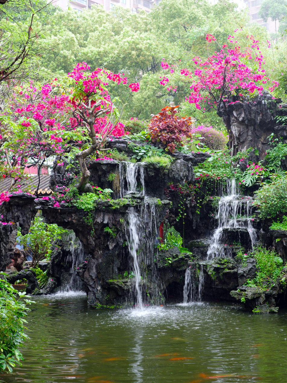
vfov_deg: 33.2
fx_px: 641
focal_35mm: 58
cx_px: 179
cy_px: 191
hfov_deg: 25.2
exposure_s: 1/50
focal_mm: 26
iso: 200
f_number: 2.8
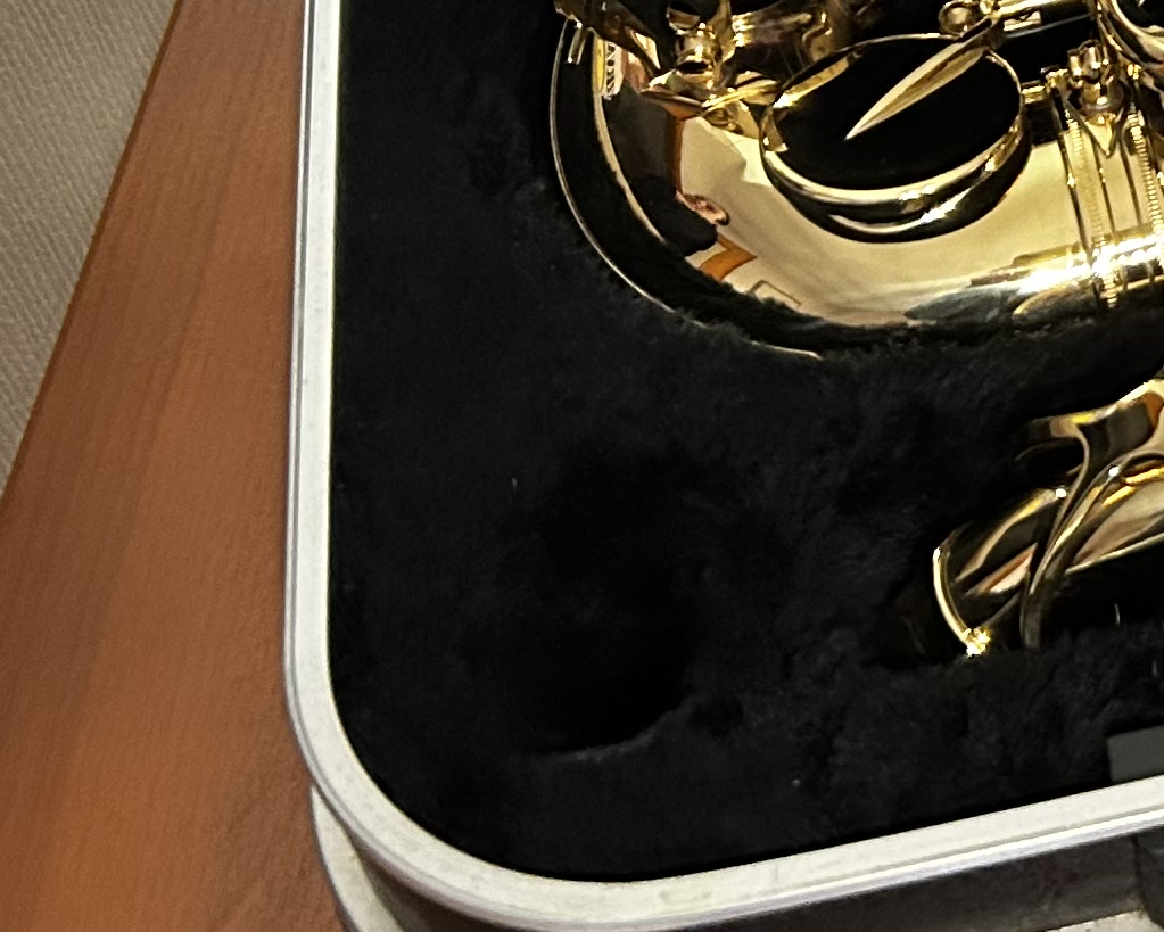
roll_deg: -4.7
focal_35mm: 100
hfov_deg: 17.0
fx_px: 3446
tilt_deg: -43.3
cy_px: -501
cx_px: 1848
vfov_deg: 14.3
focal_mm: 5.7
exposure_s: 1/33
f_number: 1.5
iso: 500
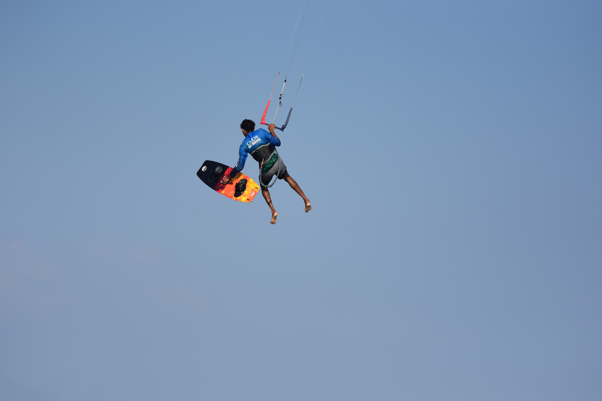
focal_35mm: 202
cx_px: 301
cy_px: 200
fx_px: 3386
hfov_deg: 10.2
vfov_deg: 6.8
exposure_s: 1/8000
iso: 250
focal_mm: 135
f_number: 2.8
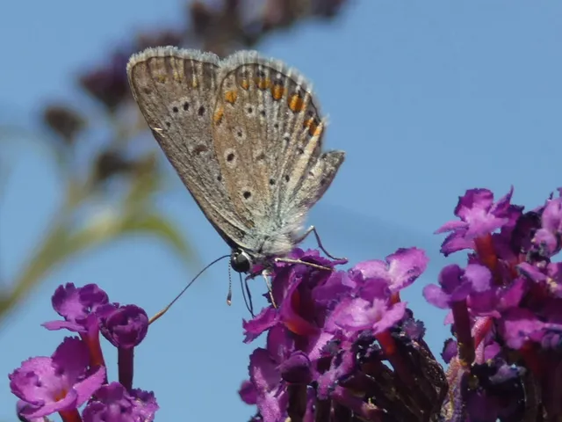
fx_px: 1542
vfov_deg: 15.6
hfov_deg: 20.7
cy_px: 211
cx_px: 281
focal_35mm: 95
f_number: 4.8
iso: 80
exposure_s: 1/200
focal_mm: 17.1
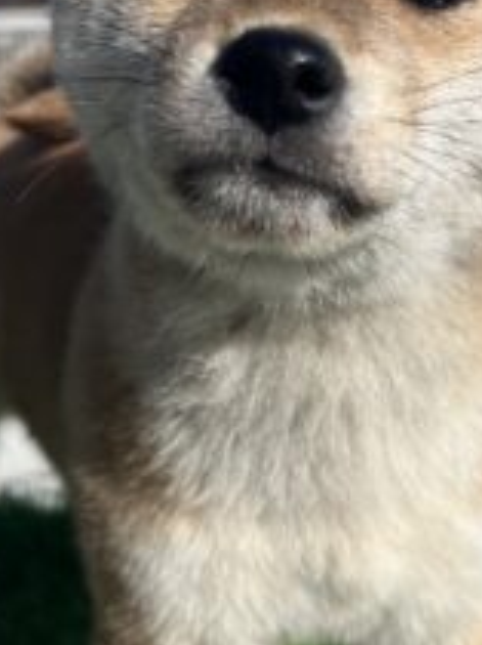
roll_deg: +2.1
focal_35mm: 62
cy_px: 236
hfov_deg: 23.6
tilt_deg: -14.8
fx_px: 1153
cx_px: 287
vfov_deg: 31.1
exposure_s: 1/5587
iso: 50
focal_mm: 5.7
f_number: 1.5
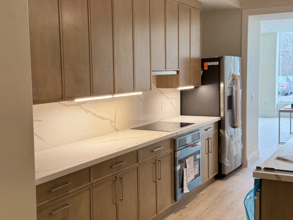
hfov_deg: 39.7
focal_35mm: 48
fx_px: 406
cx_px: 146
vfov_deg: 30.3
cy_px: 110
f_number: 1.78
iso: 80
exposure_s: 1/120
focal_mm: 6.86
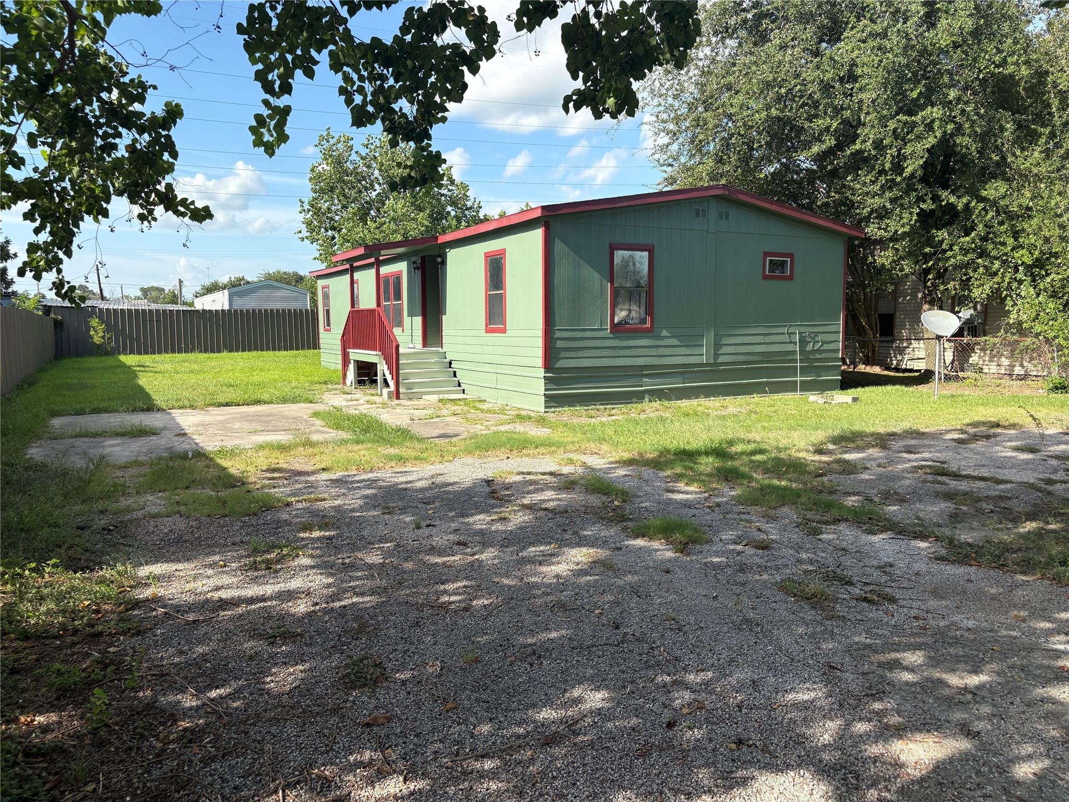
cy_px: 401
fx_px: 803
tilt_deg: -5.7
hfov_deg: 67.3
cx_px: 534
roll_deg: +0.9
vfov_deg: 53.1
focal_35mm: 26
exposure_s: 1/1848
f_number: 1.6
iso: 50
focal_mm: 5.96
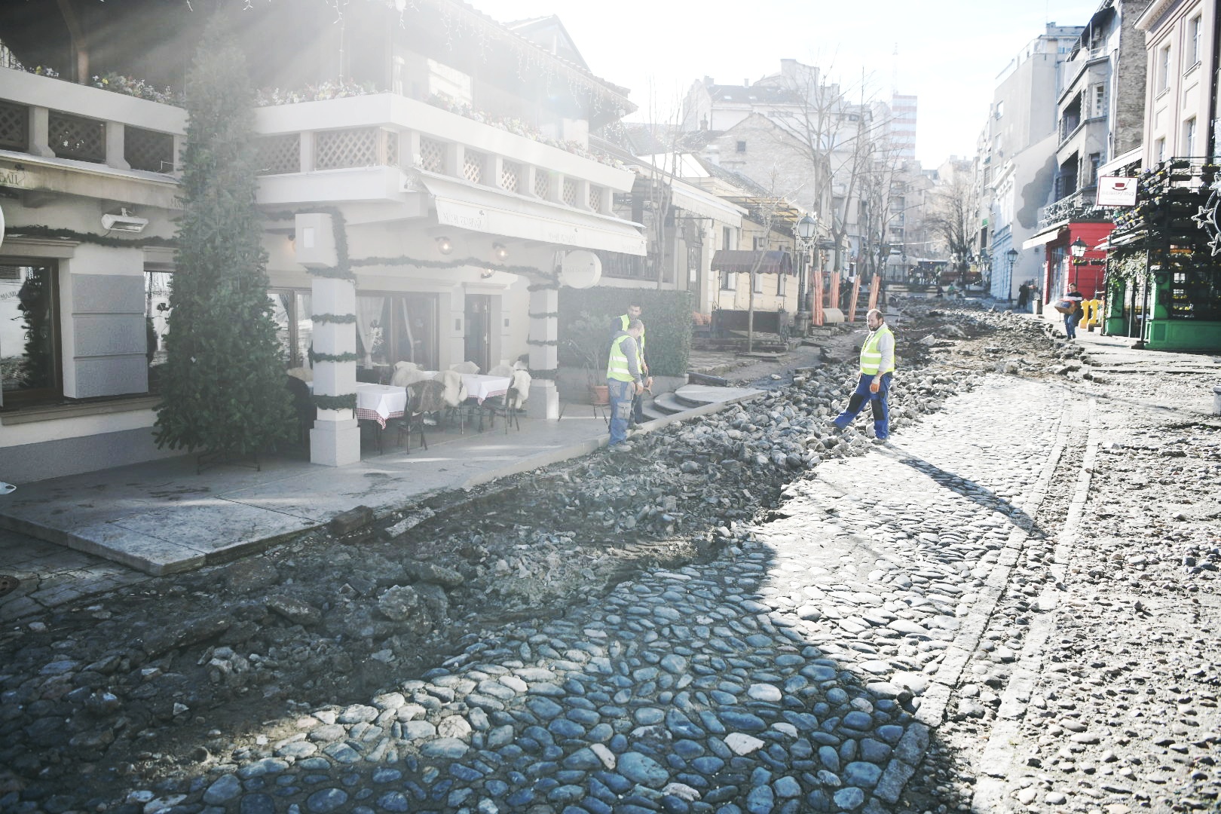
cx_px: 610
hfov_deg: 73.7
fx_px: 814
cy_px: 407
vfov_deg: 53.1
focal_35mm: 24
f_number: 3.2
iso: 640
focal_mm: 24
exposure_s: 1/5000
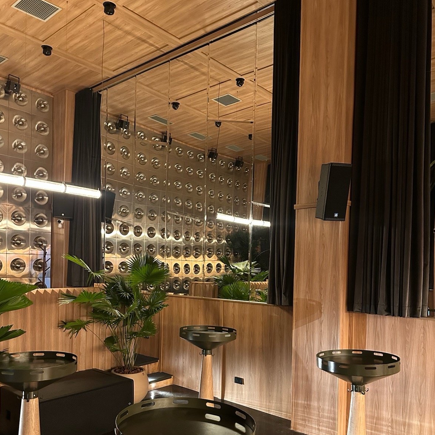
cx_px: 216
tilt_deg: -1.0
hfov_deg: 55.6
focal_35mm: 29
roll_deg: -1.5
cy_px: 273
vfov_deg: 55.0
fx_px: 412
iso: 800
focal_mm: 6.86
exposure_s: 1/30
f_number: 1.78
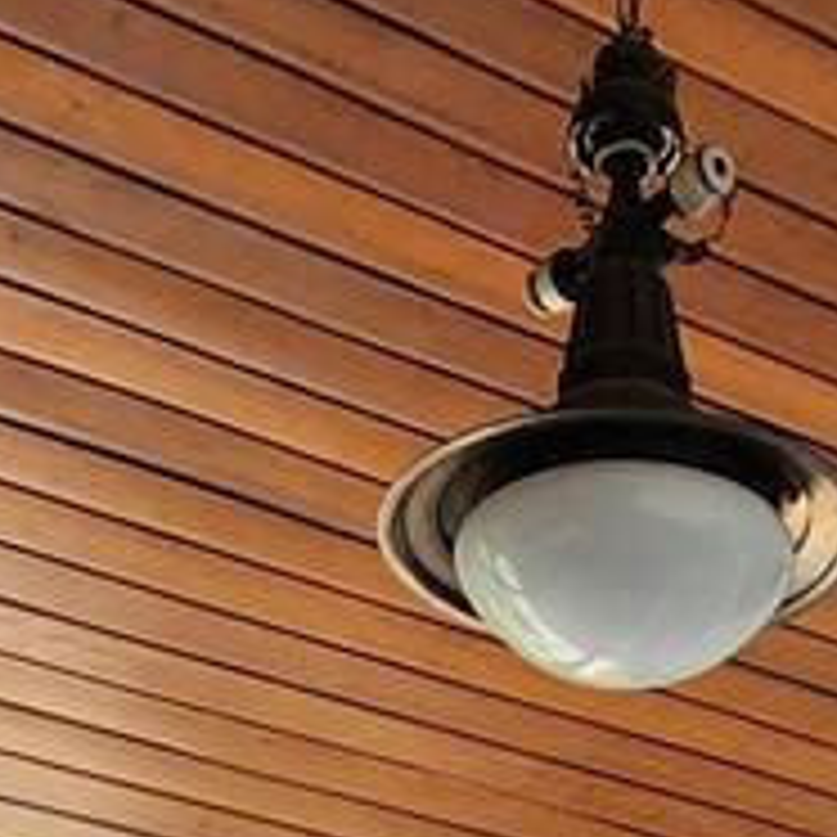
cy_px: 2192
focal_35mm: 89
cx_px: 666
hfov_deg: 19.3
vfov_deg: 12.9
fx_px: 2435
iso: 80
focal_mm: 2.2
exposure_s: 1/120
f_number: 2.2
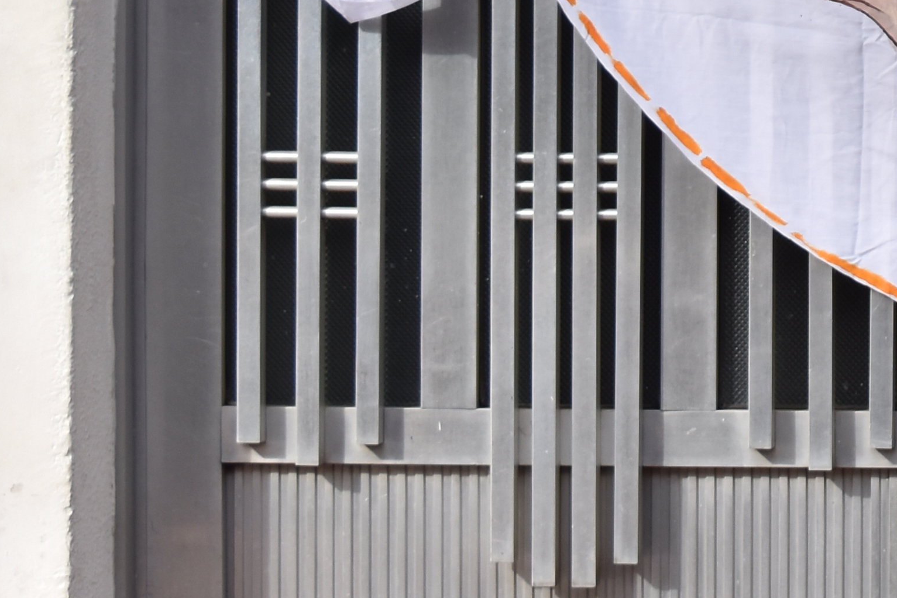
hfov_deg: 10.8
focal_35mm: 182
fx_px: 4533
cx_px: 1421
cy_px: -286
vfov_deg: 7.4
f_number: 5.6
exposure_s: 1/500
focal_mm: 31
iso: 100
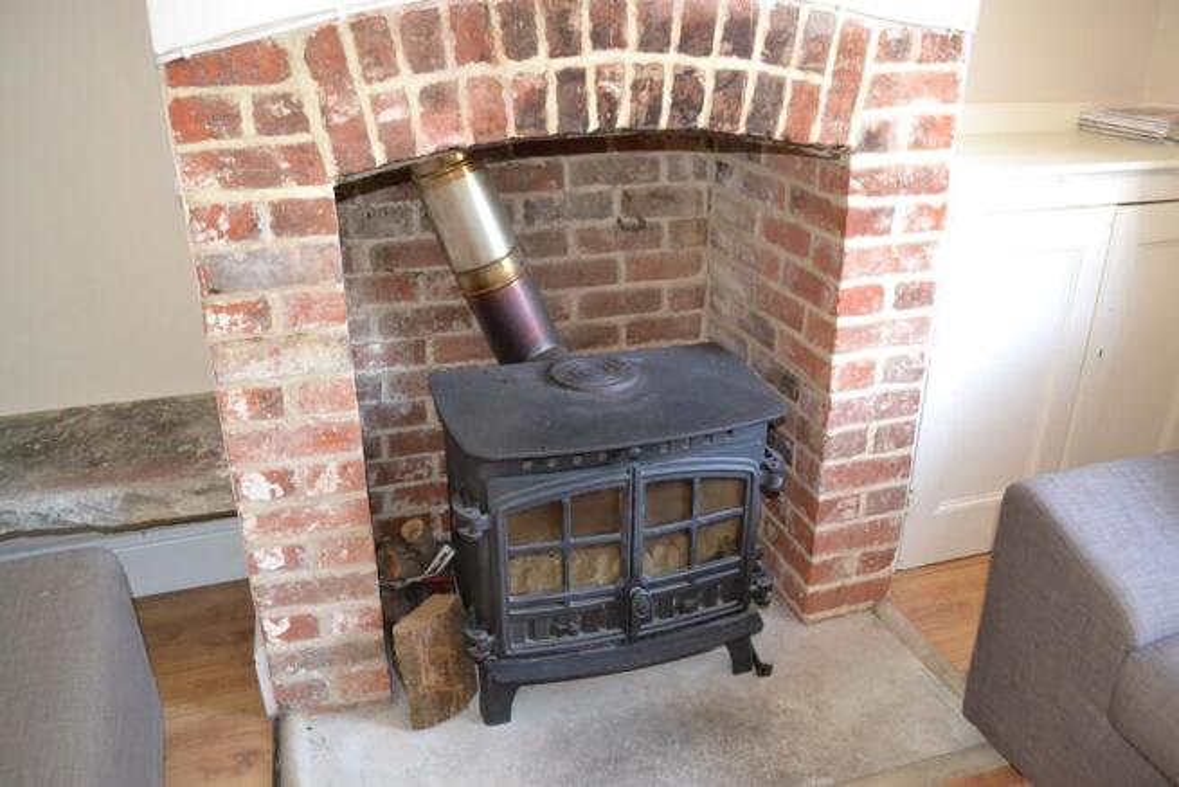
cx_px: 590
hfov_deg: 67.4
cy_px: 394
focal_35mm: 27
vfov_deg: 48.0
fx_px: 884
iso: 2800
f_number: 3.5
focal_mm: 18
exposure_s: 1/60
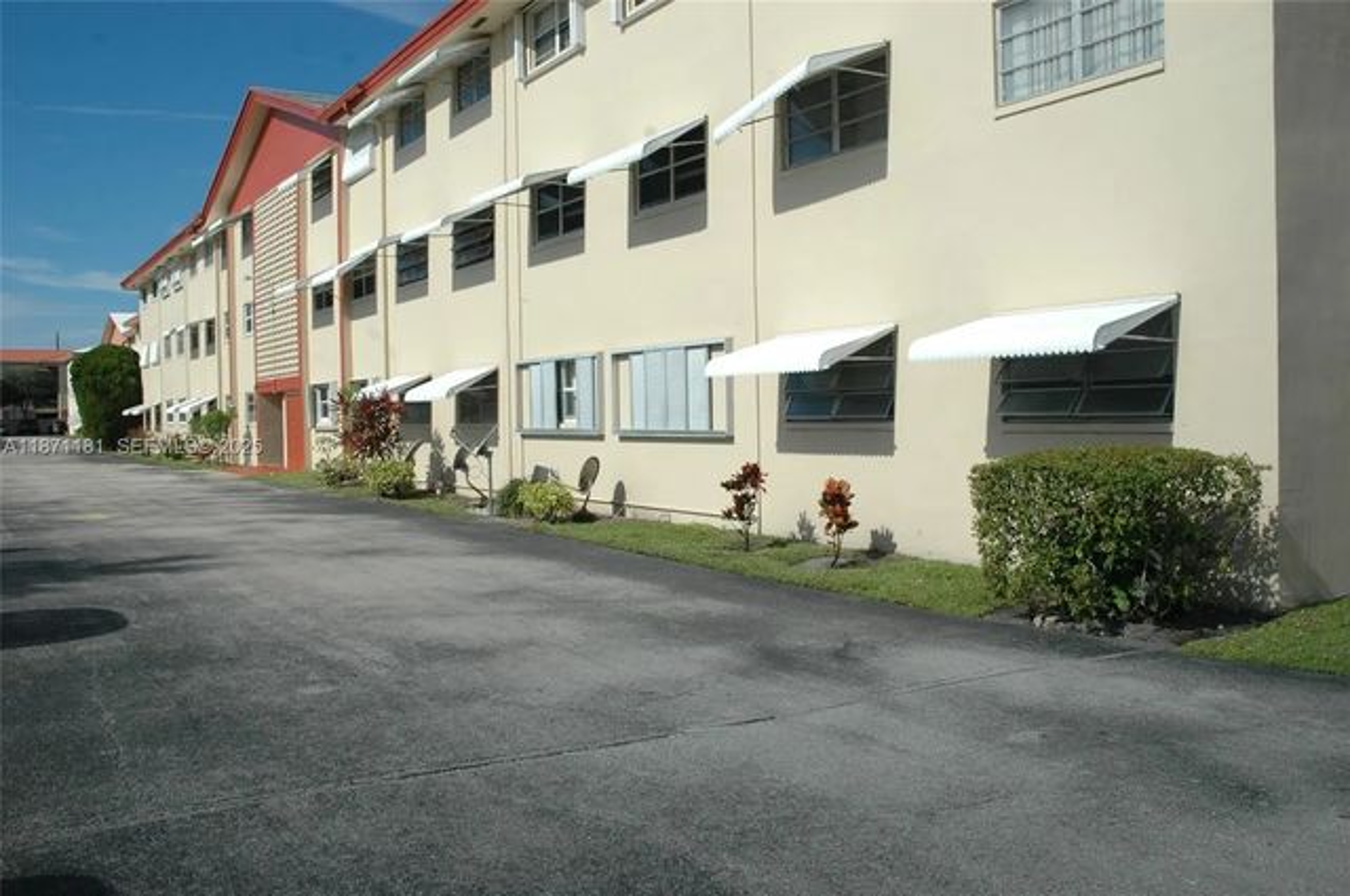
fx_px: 1236
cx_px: 675
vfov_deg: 39.9
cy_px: 448
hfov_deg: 57.3
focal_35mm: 33
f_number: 13
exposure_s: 1/640
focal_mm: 22
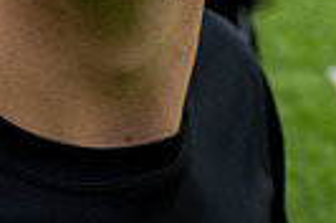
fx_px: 978
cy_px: -214
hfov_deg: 19.5
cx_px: 167
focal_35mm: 105
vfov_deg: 11.7
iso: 100
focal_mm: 24
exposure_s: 1/200
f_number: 4
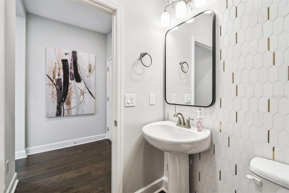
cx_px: 144
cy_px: 96
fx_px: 120
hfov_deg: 100.4
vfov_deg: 77.3
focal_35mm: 15
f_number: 7.1
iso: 100
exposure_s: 1/15
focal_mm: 10
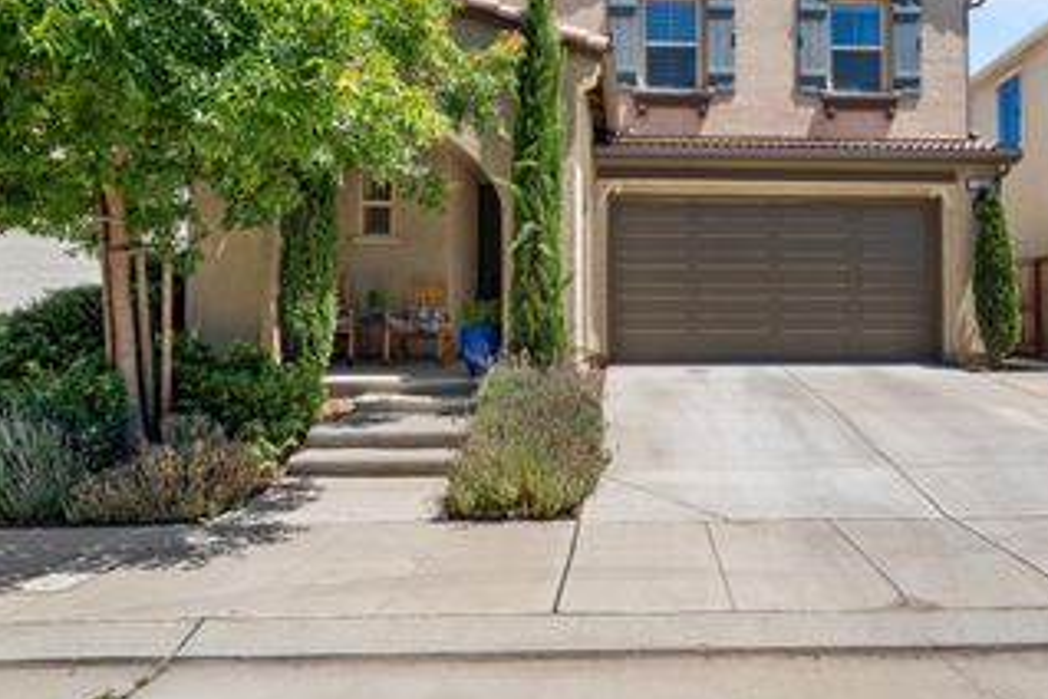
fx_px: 640
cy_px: 259
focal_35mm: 22
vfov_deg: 56.5
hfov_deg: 77.1
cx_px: 659
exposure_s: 1/250
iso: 100
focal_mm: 14
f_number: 7.1
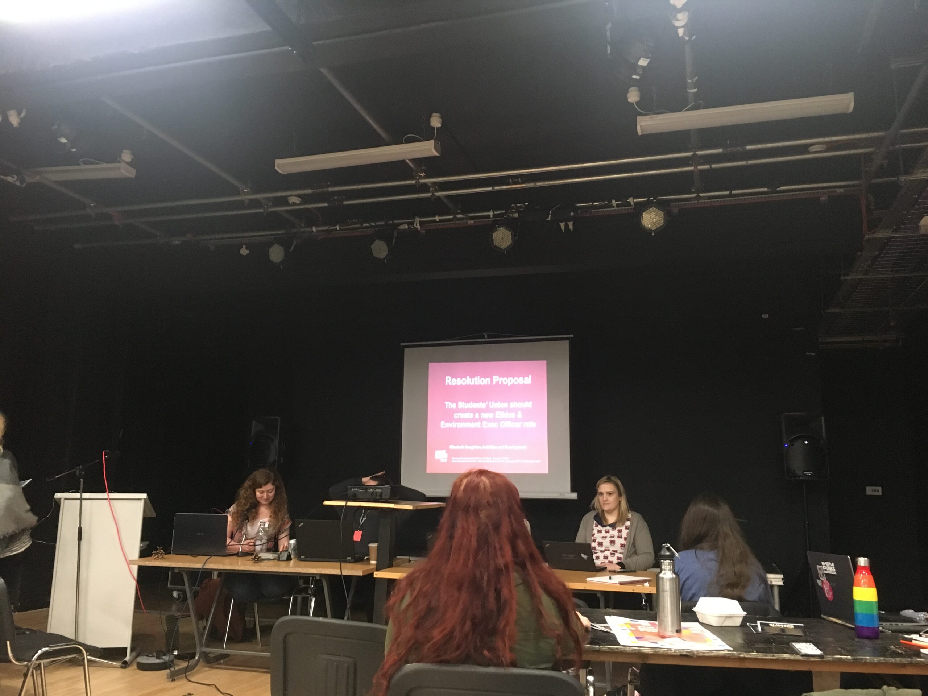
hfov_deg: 61.7
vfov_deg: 48.2
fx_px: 777
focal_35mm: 29
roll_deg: -1.7
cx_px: 464
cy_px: 348
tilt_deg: +9.4
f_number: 2.2
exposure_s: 1/25
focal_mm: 4.15
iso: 200
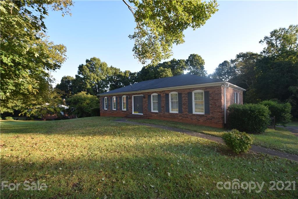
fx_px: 124
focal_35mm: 15
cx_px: 149
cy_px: 100
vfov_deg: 77.3
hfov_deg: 100.4
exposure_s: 1/125
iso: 125
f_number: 5.6
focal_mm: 10
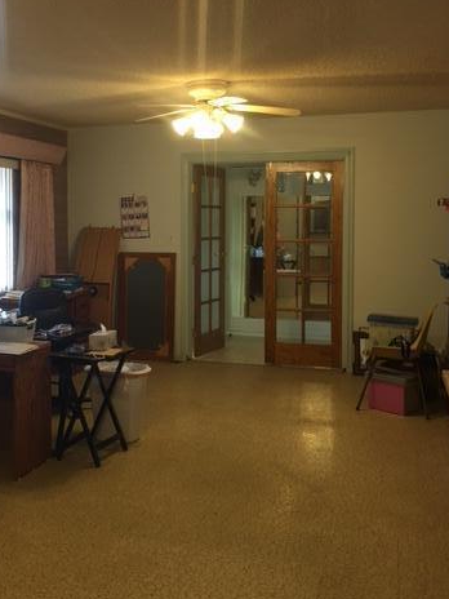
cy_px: 254
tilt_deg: -2.4
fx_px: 692
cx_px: 150
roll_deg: +0.7
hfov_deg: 35.6
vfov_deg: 46.6
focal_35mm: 40
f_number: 2.2
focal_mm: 4.15
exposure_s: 1/15
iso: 25
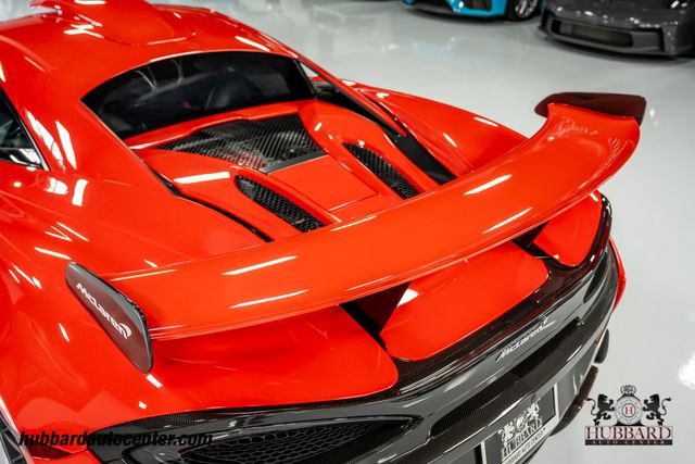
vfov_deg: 41.1
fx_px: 618
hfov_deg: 58.7
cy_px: 232
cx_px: 348
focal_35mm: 32
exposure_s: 1/60
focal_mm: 32
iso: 800
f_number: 5
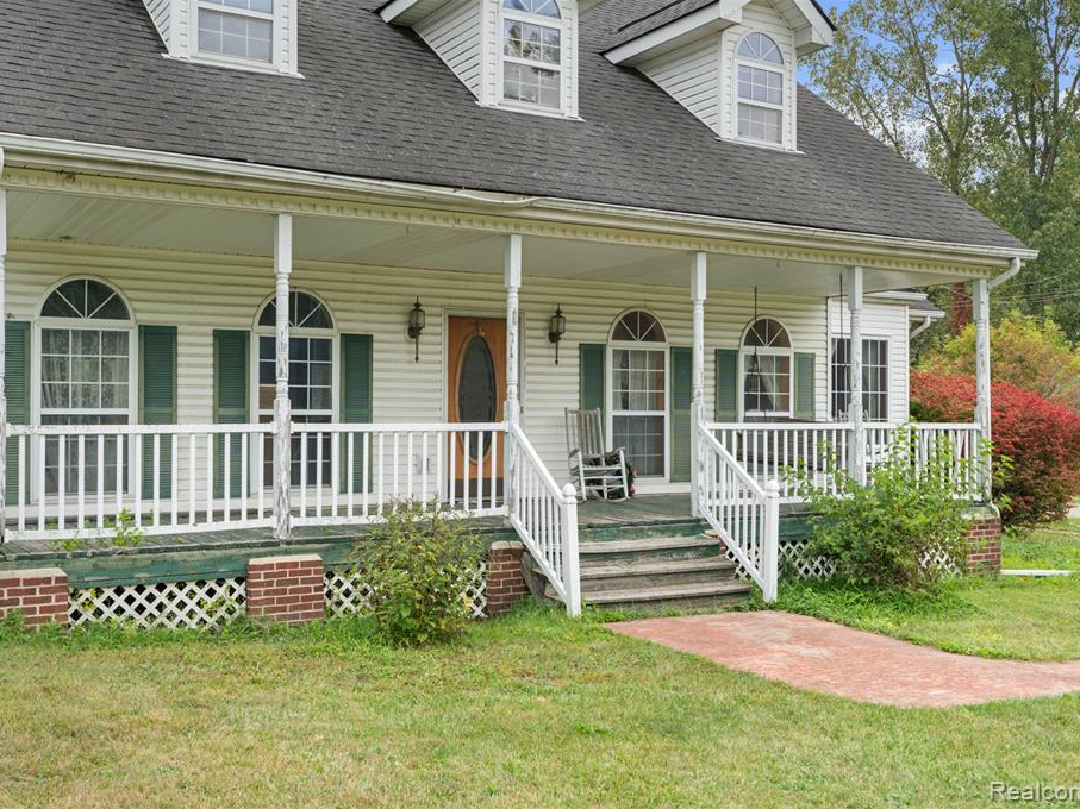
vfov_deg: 37.7
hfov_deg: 48.9
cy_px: 404
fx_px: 1185
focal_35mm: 38
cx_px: 500
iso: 400
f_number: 8
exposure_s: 1/40
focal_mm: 35
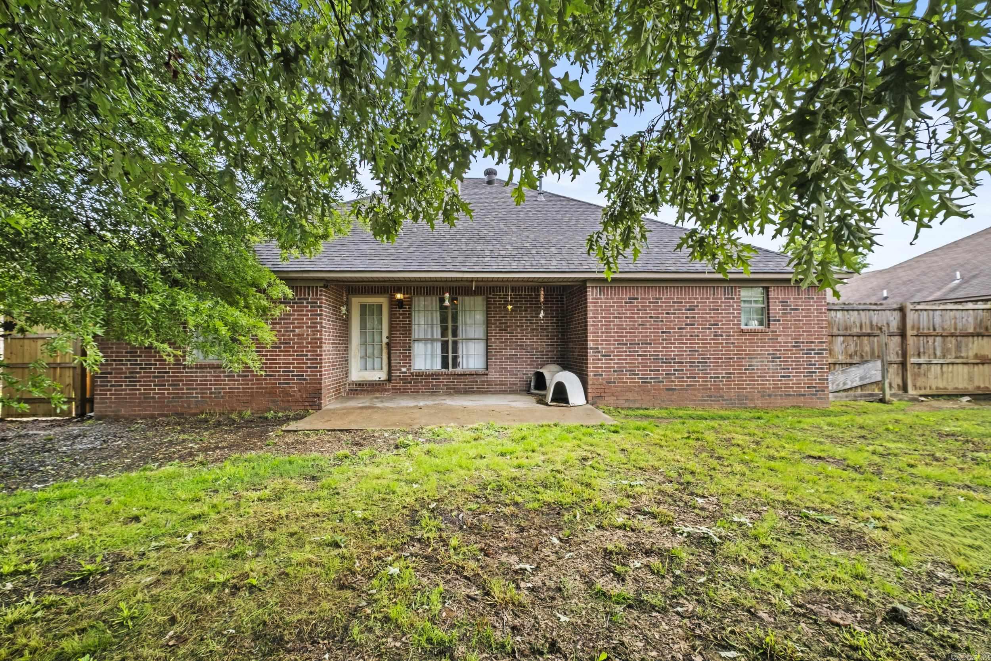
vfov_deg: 77.3
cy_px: 330
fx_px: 413
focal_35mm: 15
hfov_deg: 100.4
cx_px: 496
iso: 200
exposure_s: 1/10
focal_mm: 10
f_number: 8
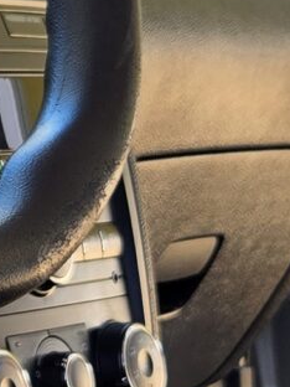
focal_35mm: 189
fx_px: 2111
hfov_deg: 7.5
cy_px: 61
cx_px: -335
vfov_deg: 10.4
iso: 25
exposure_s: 1/183
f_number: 1.8
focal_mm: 5.4
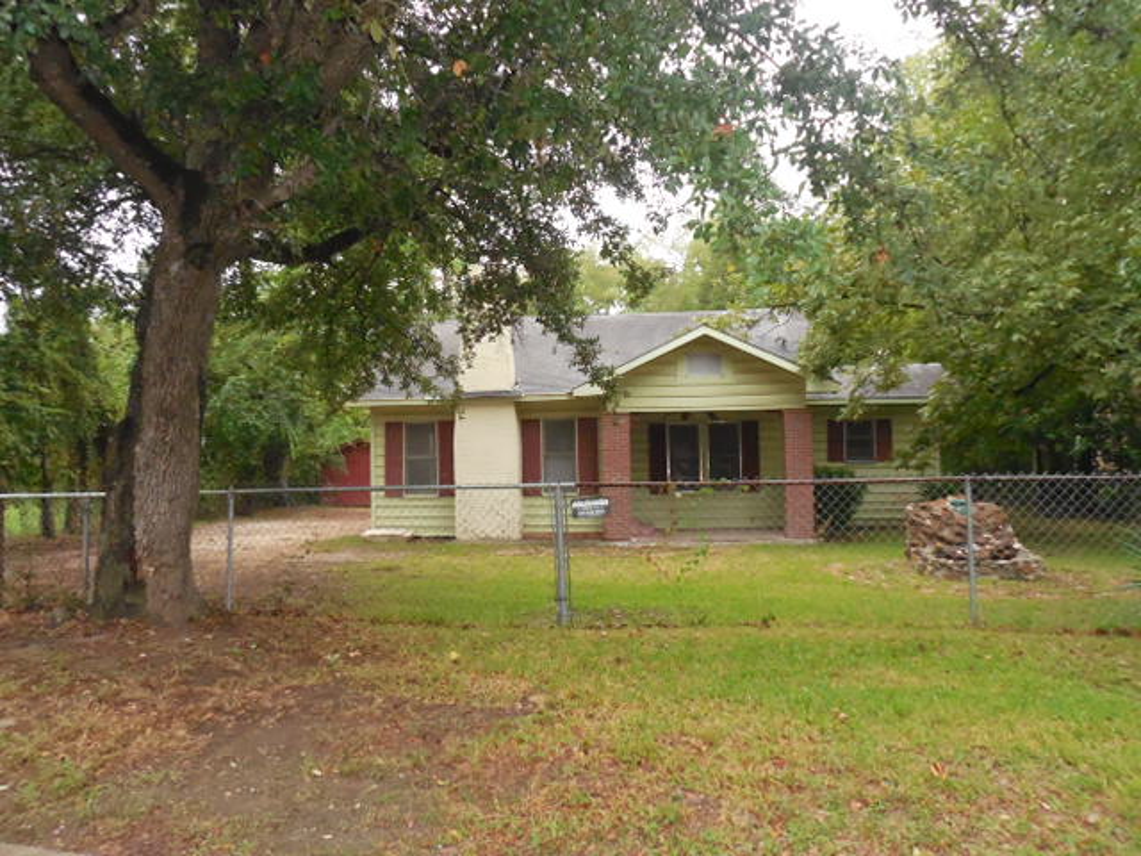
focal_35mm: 26
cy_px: 428
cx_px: 570
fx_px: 857
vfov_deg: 53.1
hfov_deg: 67.3
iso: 1250
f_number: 3.5
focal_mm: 4.6
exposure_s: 1/25
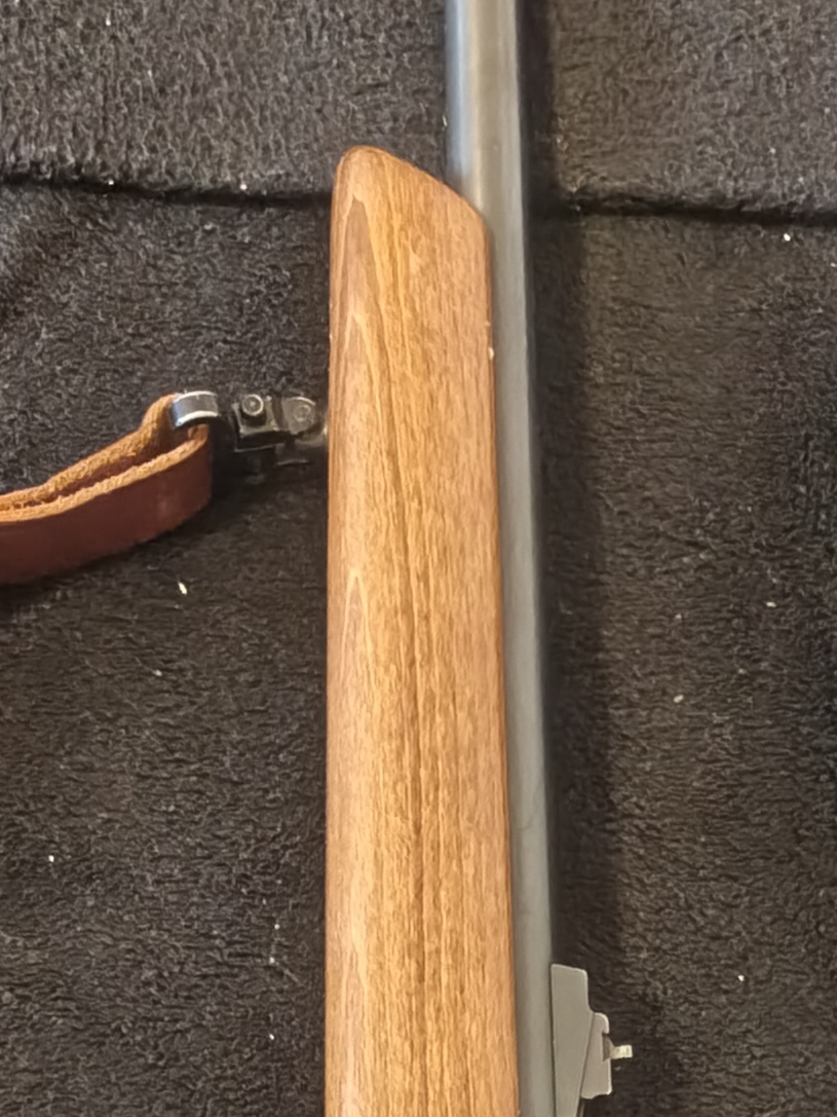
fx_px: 2773
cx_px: 598
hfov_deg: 17.1
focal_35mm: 86
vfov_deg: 19.1
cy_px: 1812
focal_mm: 5.56
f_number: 1.8
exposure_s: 1/20
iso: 3581
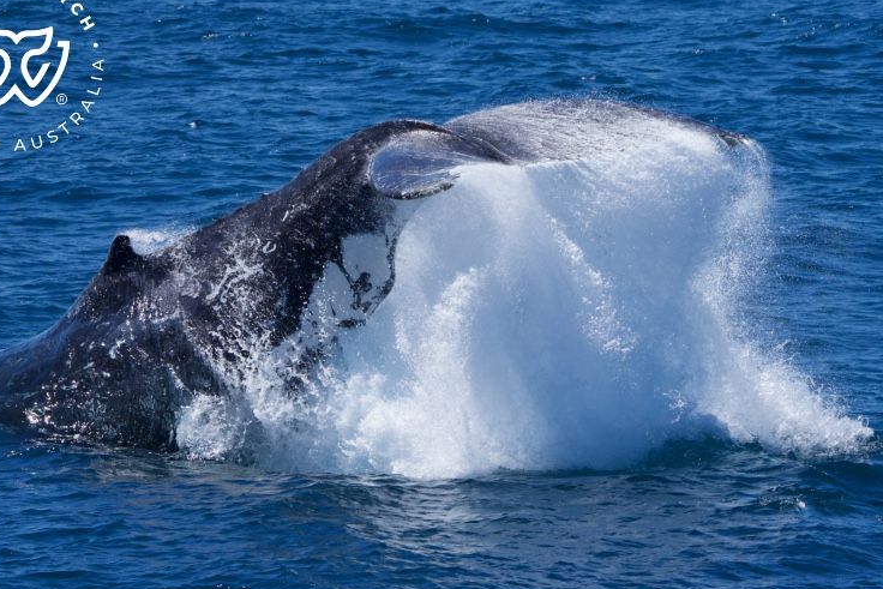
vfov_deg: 4.1
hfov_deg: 6.1
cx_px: 404
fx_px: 8316
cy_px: 289
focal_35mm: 339
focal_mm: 312
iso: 1000
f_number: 8
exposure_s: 1/3200
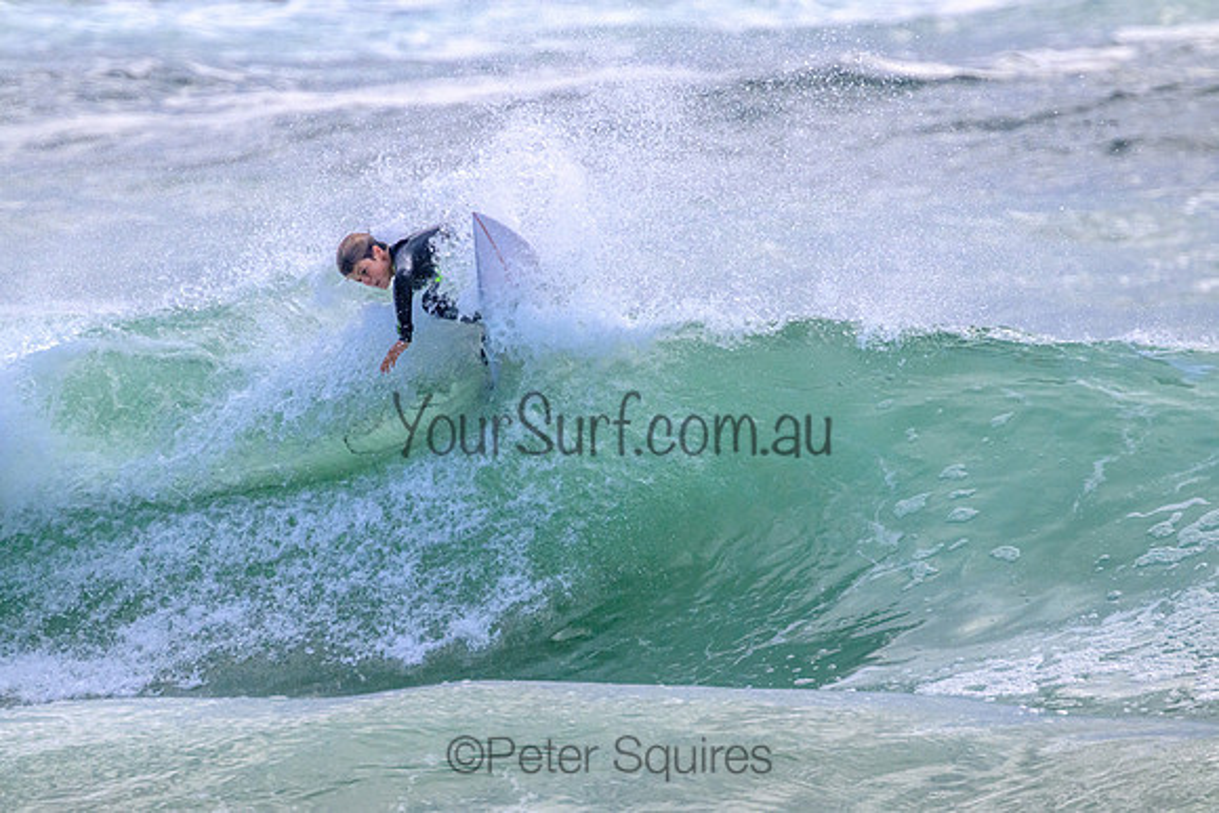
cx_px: 610
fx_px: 27094
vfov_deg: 1.7
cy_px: 406
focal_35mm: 800
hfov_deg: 2.6
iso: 2500
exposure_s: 1/1600
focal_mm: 800
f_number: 11
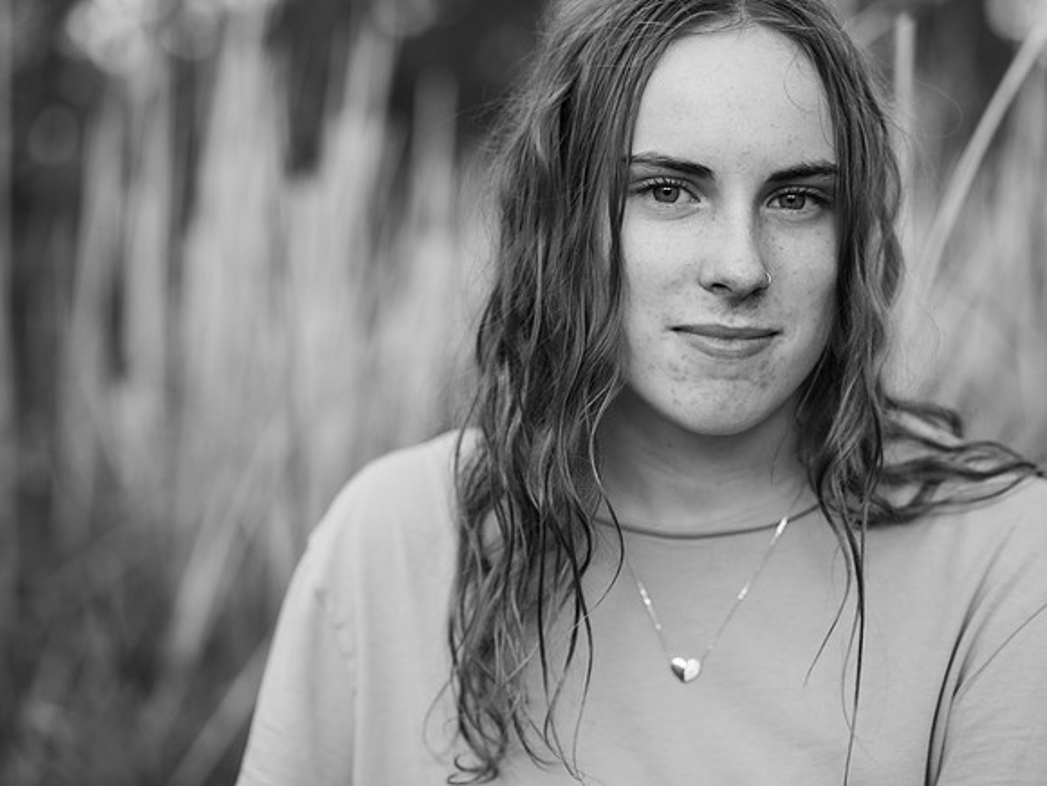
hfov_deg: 21.3
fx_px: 2782
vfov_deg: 16.1
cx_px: 524
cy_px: 393
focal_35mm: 92
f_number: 3.2
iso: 250
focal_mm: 85
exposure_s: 1/160
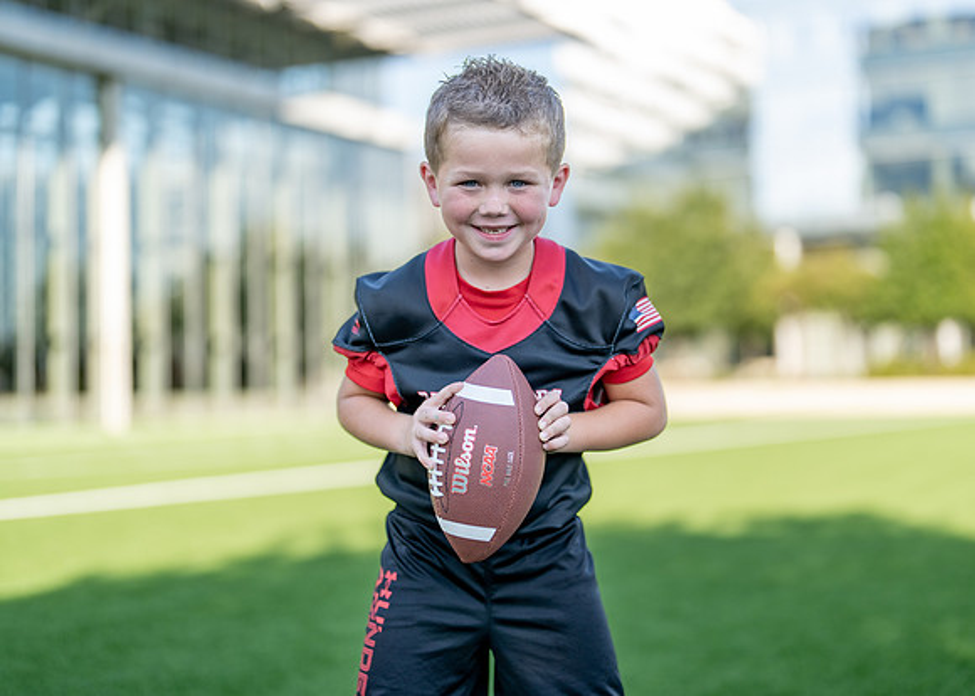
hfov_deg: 33.7
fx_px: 1608
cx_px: 553
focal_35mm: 58
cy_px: 316
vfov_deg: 24.4
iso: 100
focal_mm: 50
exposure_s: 1/2000
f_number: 1.2
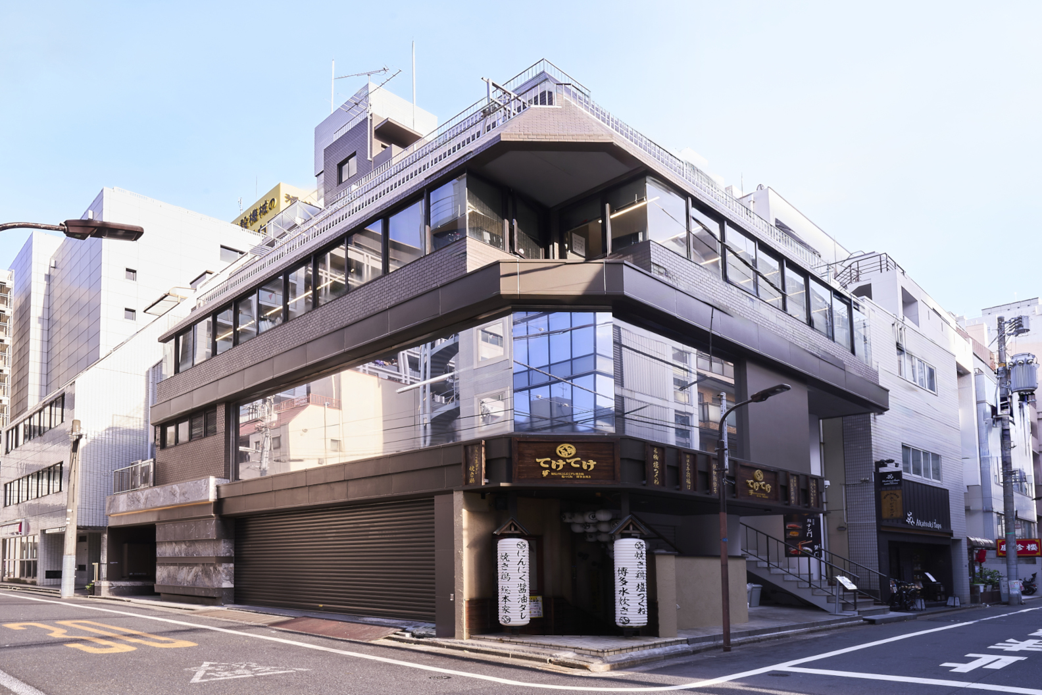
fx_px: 463
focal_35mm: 16
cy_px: 348
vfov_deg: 73.7
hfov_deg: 96.7
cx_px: 521
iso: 100
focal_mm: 16
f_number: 22
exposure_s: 1/15
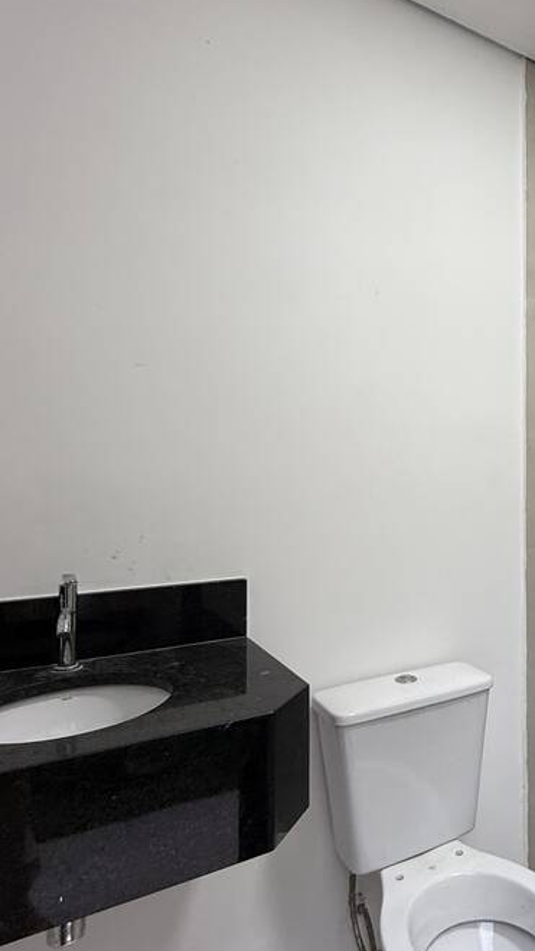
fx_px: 630
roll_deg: -0.2
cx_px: 469
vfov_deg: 74.0
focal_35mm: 25
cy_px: 470
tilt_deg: +0.3
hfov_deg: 42.7
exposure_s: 1/120
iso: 200
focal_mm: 2.22
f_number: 2.2
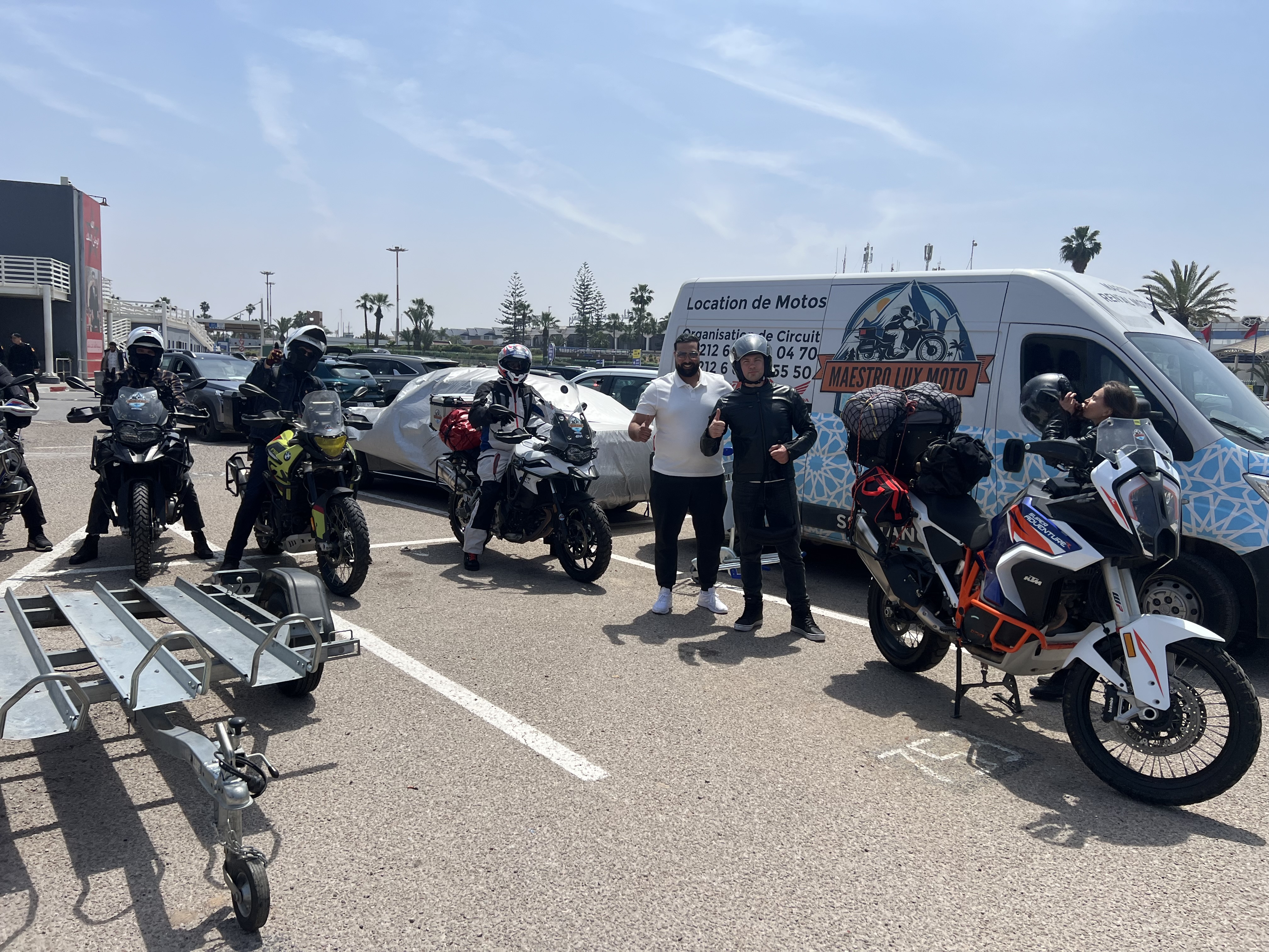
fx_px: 953
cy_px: 476
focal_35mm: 26
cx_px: 634
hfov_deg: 67.3
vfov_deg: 53.1
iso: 50
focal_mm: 5.7
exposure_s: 1/5882
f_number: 1.5
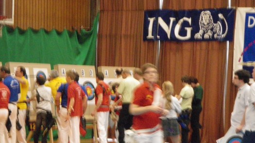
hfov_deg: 11.6
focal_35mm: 186
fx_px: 1257
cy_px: 86
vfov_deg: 6.5
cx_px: 136
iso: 800
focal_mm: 25
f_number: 5.5
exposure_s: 1/20
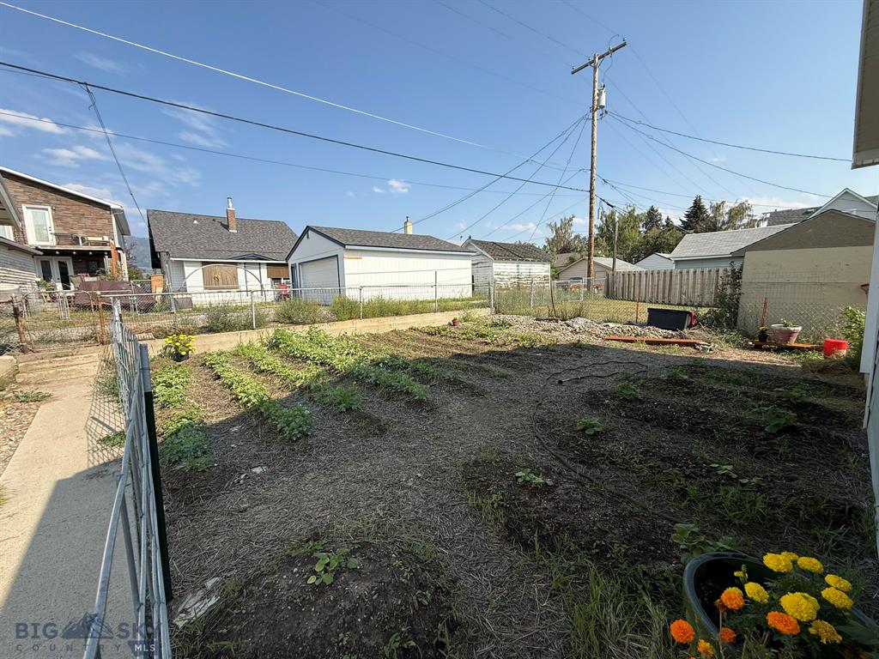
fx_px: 356
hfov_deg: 102.1
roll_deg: +2.0
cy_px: 330
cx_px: 440
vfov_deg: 85.7
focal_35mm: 14
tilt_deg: -6.2
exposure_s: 1/1613
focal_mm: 2.22
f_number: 2.2
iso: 50
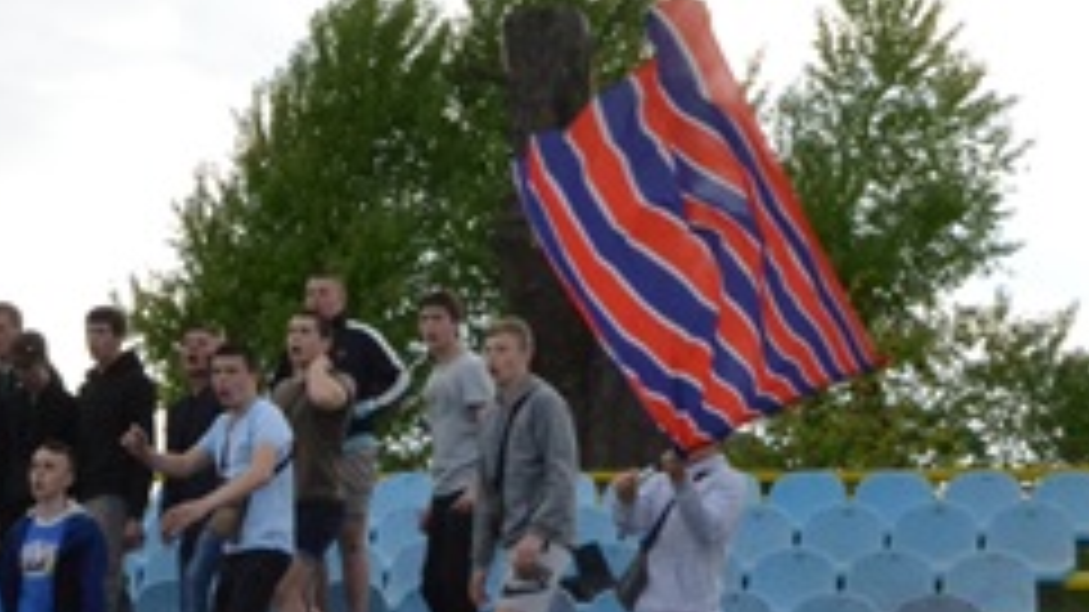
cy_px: 596
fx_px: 3118
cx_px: -72
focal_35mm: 108
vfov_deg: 11.1
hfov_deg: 19.1
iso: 3200
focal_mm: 26
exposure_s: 1/320
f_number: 25
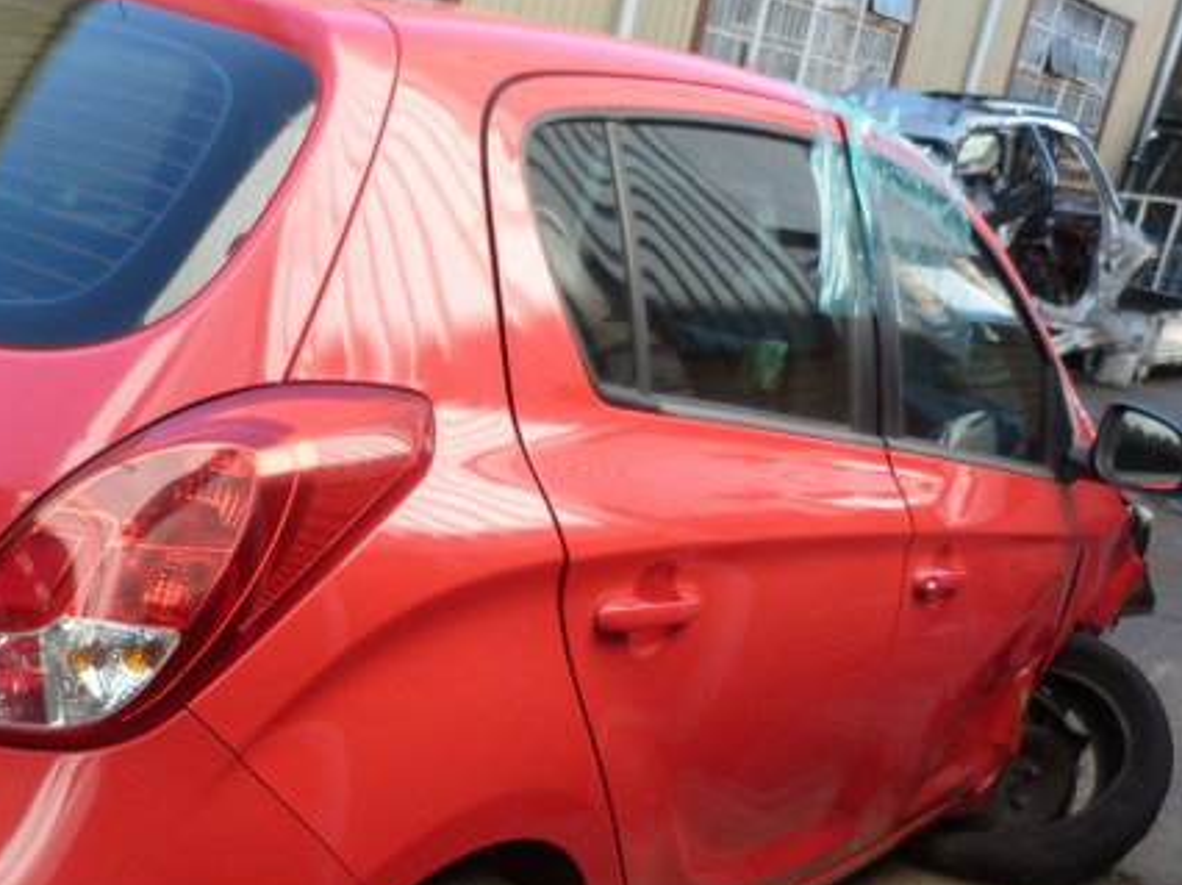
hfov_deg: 39.4
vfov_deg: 30.4
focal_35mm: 47
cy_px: 644
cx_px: 300
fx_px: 1604
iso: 80
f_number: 2.8
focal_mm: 4.5
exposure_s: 1/125
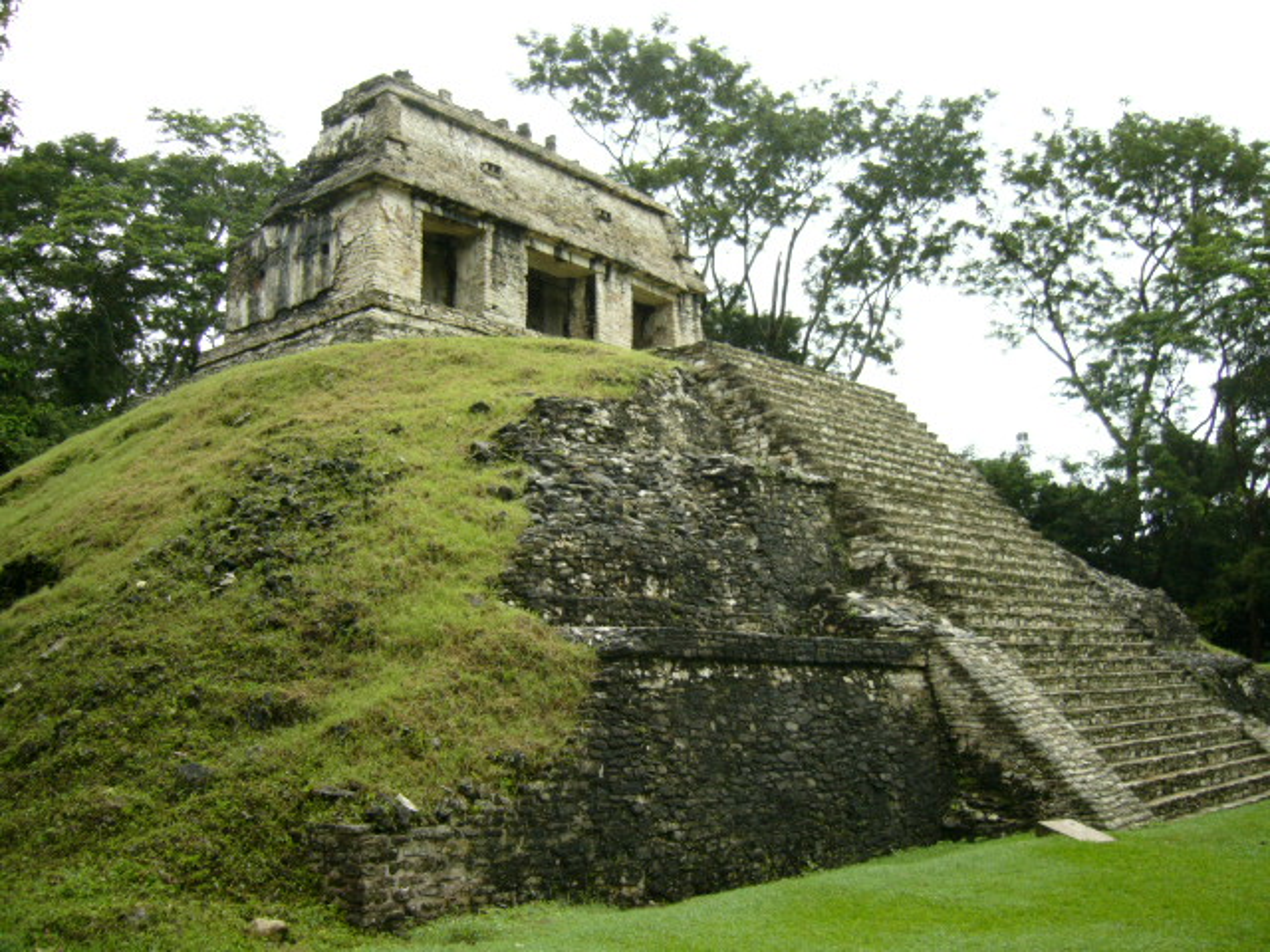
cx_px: 635
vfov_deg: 40.7
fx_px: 1284
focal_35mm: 35
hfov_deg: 52.6
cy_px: 476
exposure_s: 1/320
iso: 100
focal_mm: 5.8
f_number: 2.8
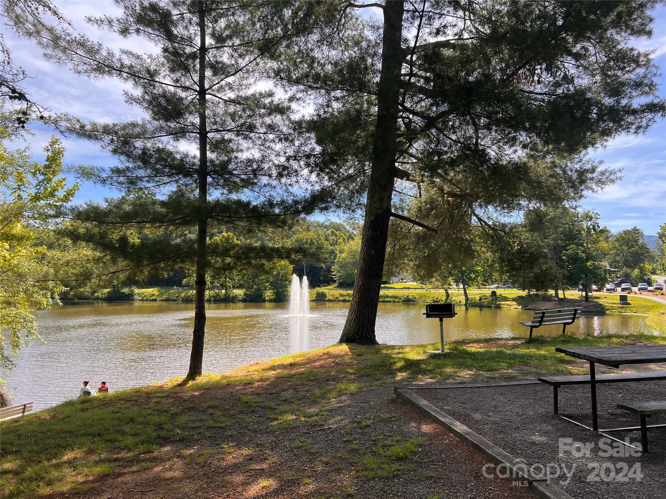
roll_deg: +0.2
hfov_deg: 67.3
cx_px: 333
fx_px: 500
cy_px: 250
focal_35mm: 26
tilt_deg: +3.3
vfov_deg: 53.1
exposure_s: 1/1209
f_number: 1.5
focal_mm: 5.7
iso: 50
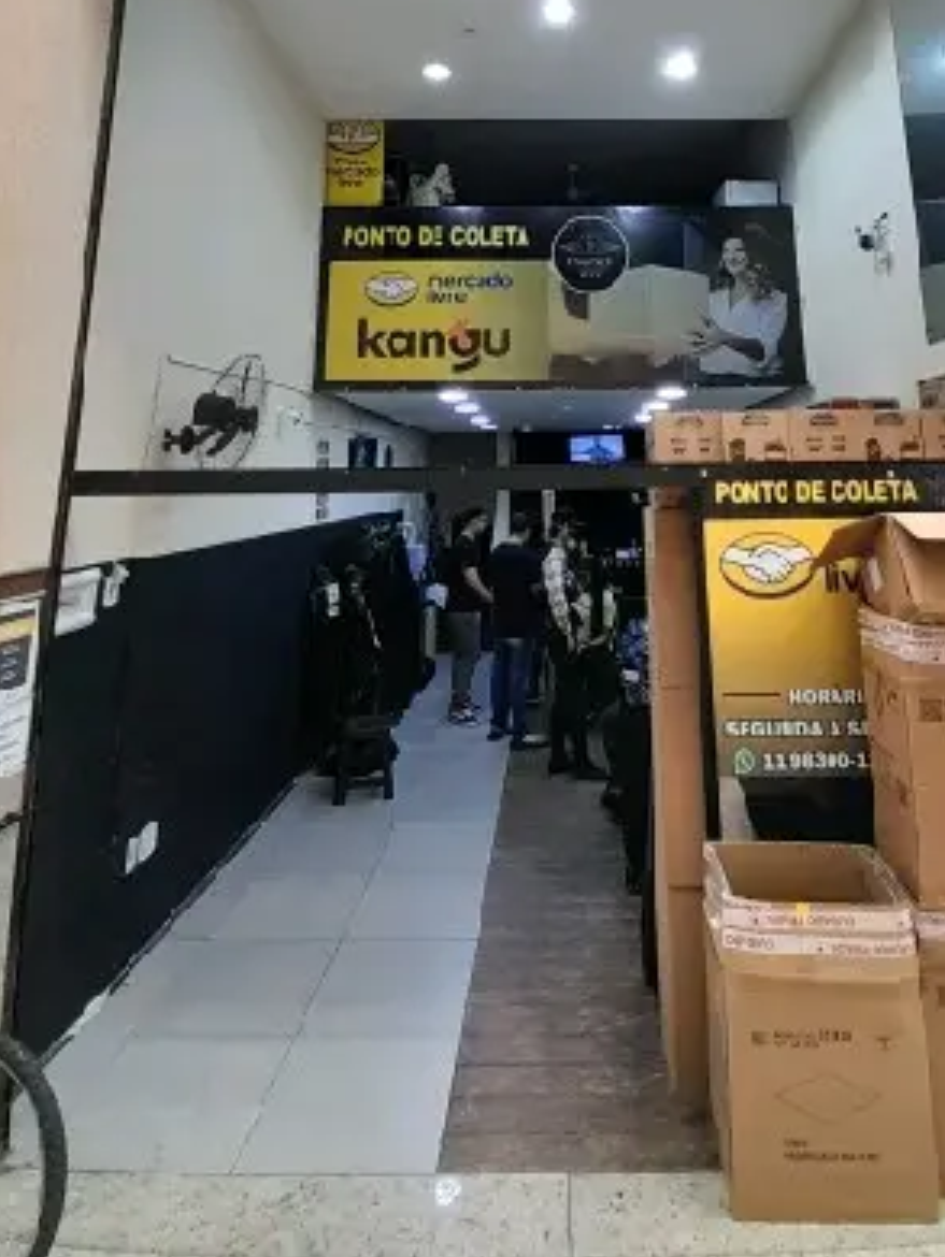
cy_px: 316
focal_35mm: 20
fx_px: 727
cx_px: 568
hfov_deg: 65.4
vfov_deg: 75.8
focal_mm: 1.13
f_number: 2.2
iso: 100
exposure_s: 1/40
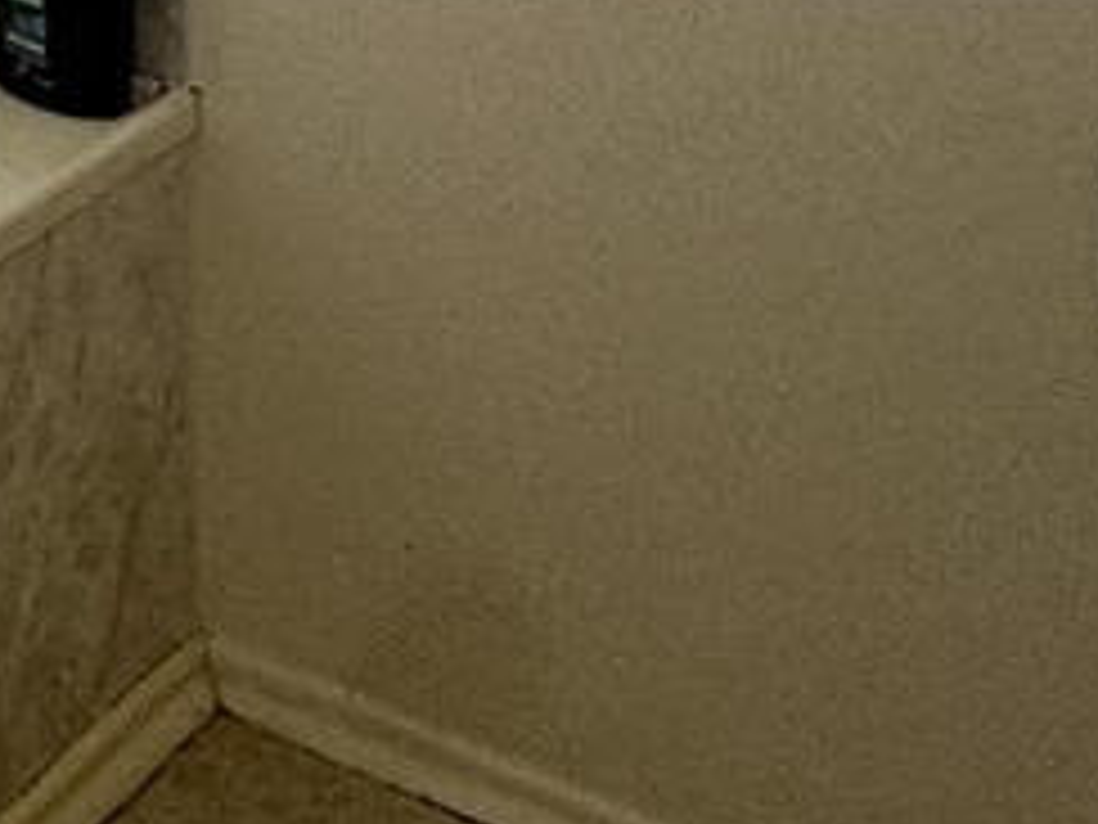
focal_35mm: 86
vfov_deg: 14.1
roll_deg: +1.6
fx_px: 2728
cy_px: -880
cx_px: -1188
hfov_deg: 16.4
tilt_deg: -1.7
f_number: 2.2
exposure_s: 1/100
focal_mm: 2.22
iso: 80
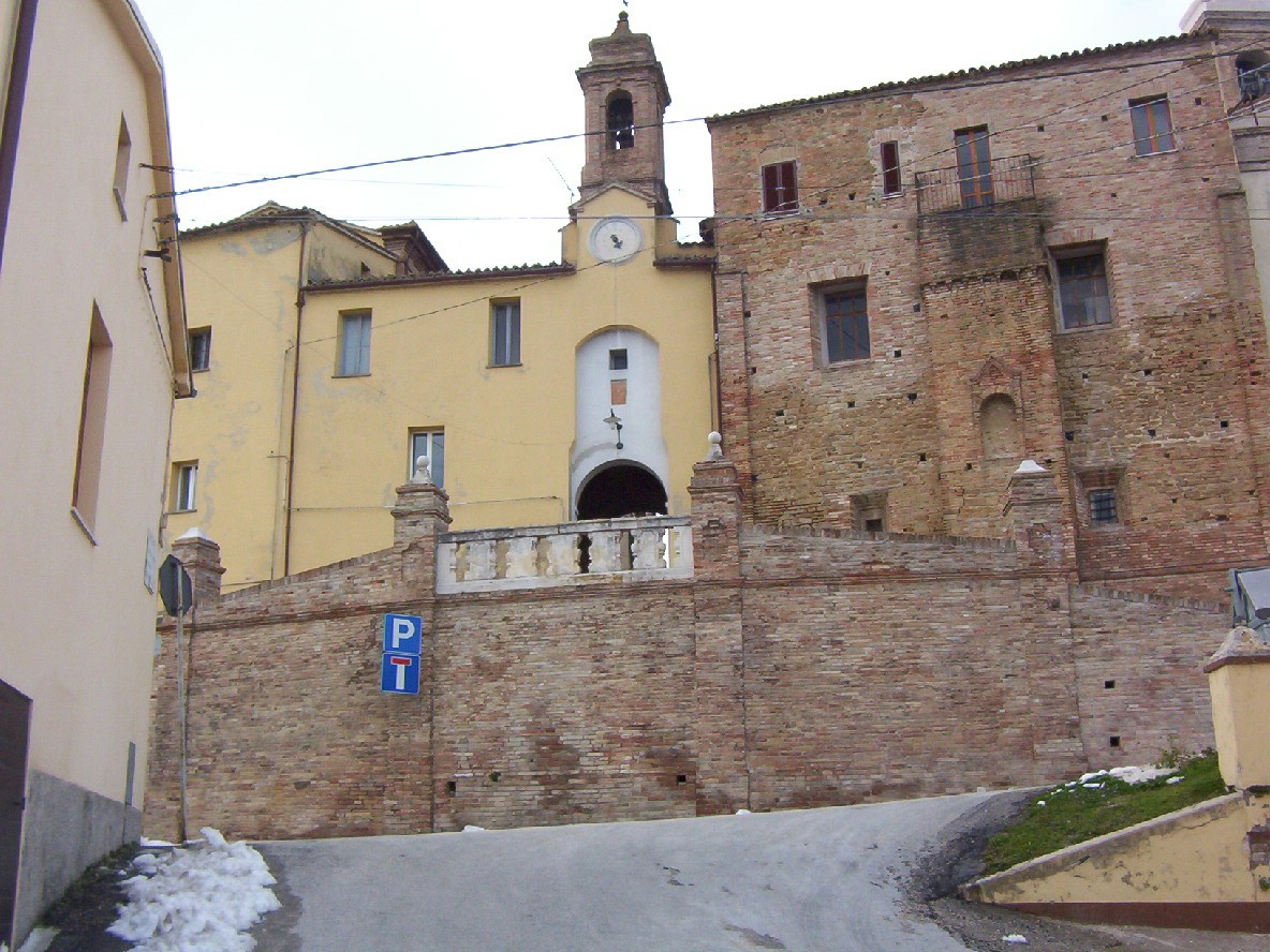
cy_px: 476
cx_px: 635
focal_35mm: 36
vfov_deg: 39.7
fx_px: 1321
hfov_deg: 51.4
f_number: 5.24
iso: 100
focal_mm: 5.54
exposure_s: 1/302
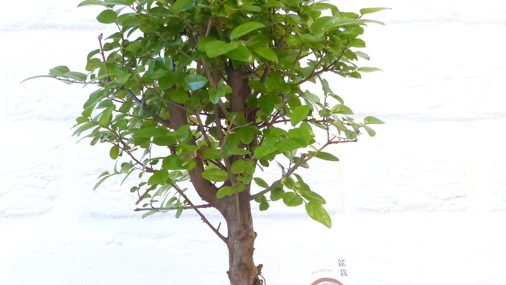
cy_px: 184
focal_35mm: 63
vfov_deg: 19.1
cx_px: 223
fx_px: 845
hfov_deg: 33.3
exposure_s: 1/60
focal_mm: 5.9
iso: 400
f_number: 2.8
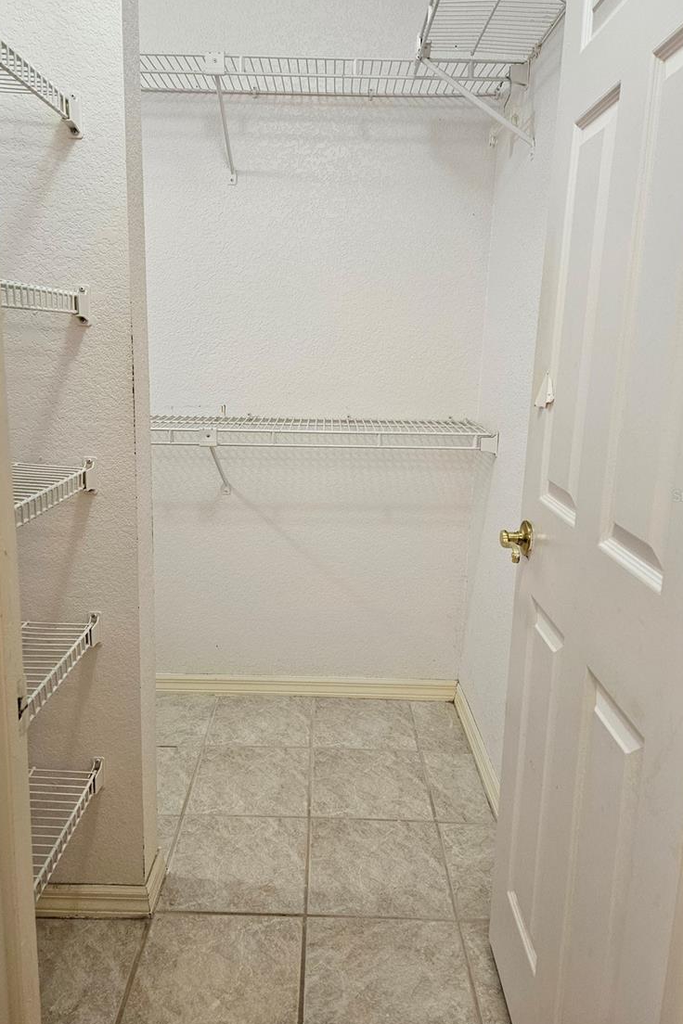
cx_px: 321
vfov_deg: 69.4
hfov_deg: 49.5
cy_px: 495
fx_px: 740
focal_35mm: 26
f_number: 1.8
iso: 200
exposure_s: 1/120
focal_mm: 5.4
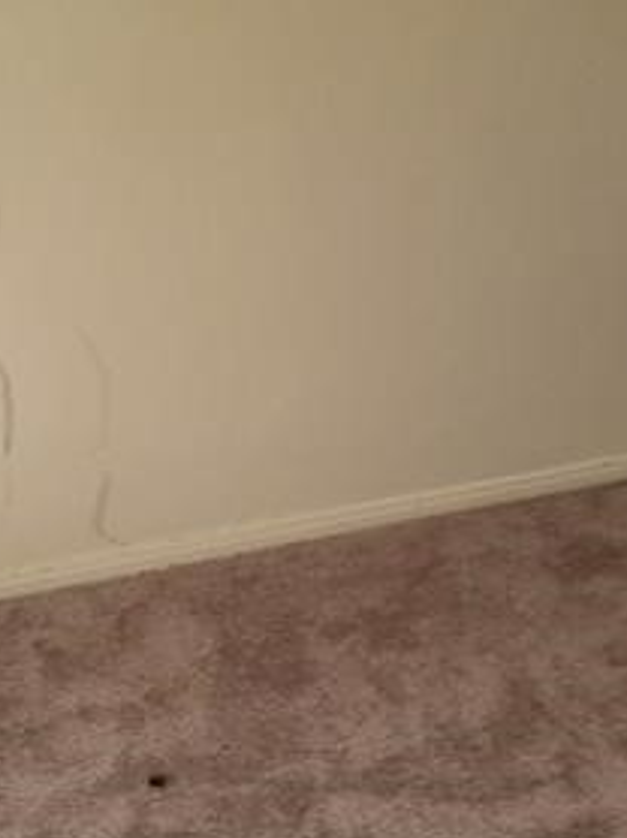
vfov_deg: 35.5
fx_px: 1306
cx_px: 292
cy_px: 458
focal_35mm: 54
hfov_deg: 27.0
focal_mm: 7
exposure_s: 1/120
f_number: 1.8
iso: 32
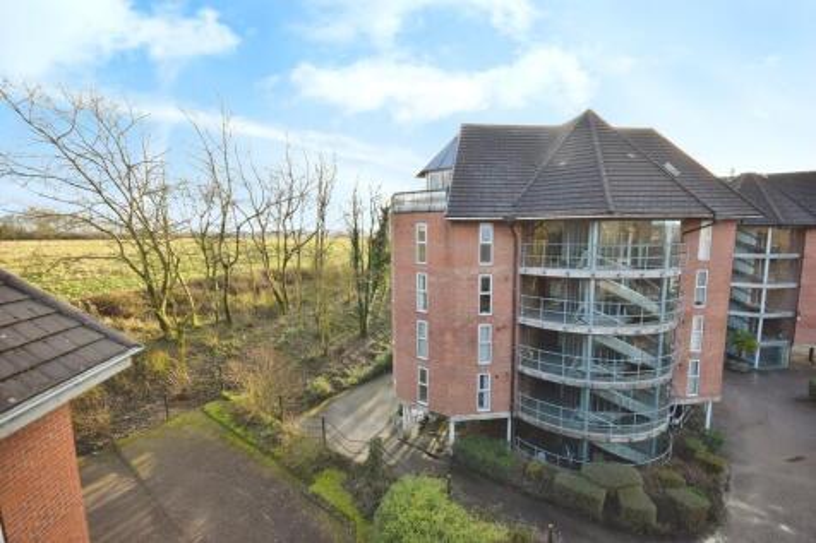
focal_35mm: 15
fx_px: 340
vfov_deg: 77.3
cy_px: 272
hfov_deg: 100.4
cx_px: 408
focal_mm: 10
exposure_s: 1/200
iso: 400
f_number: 7.1
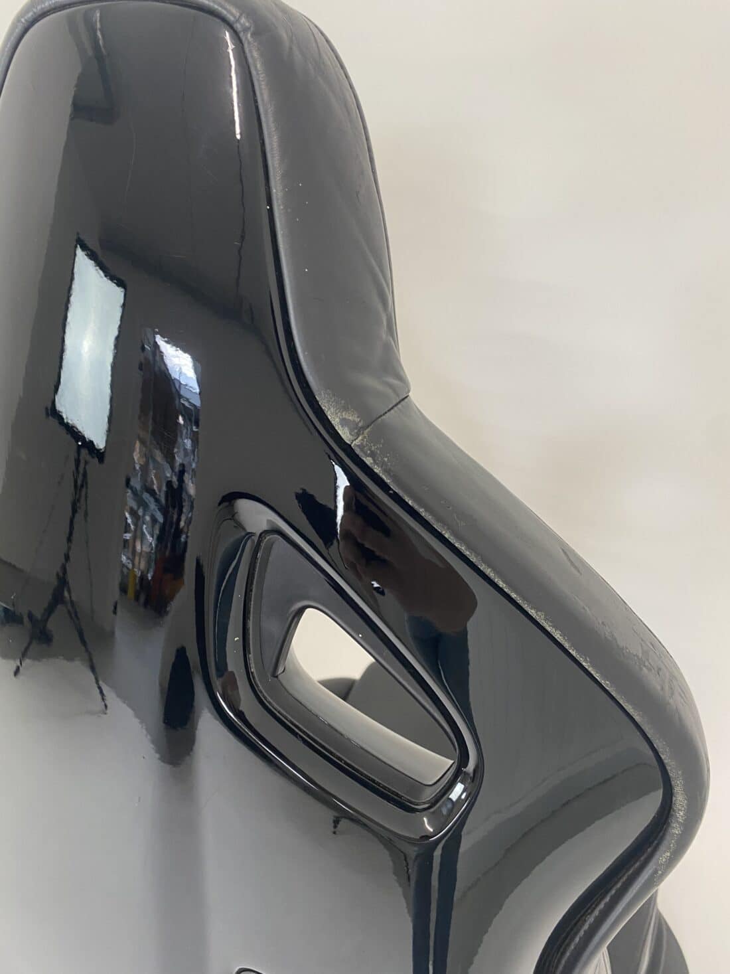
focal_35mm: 26
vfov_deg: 67.3
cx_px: 365
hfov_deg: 53.1
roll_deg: +1.3
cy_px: 487
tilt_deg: -29.0
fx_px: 731
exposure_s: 1/50
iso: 80
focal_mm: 4.25
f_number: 1.8
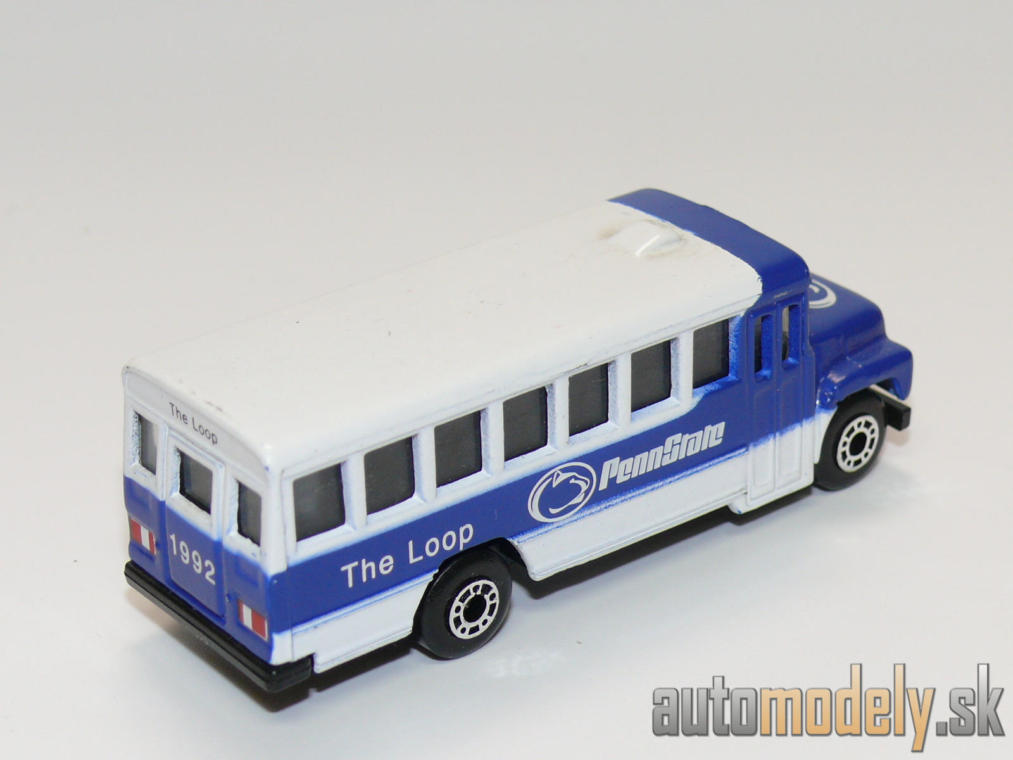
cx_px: 506
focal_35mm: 97
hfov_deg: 20.2
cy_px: 380
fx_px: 2839
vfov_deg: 15.2
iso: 100
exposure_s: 1/30
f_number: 4
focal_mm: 13.1
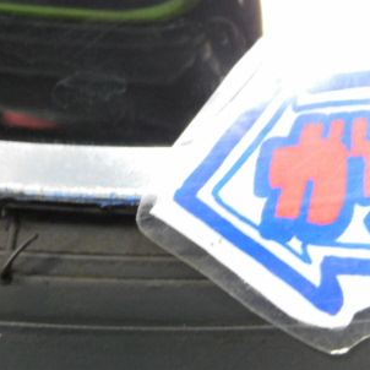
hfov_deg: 23.0
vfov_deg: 23.0
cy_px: 216
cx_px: 213
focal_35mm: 75
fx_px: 907
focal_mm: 7.2
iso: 400
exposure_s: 1/8
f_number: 3.8
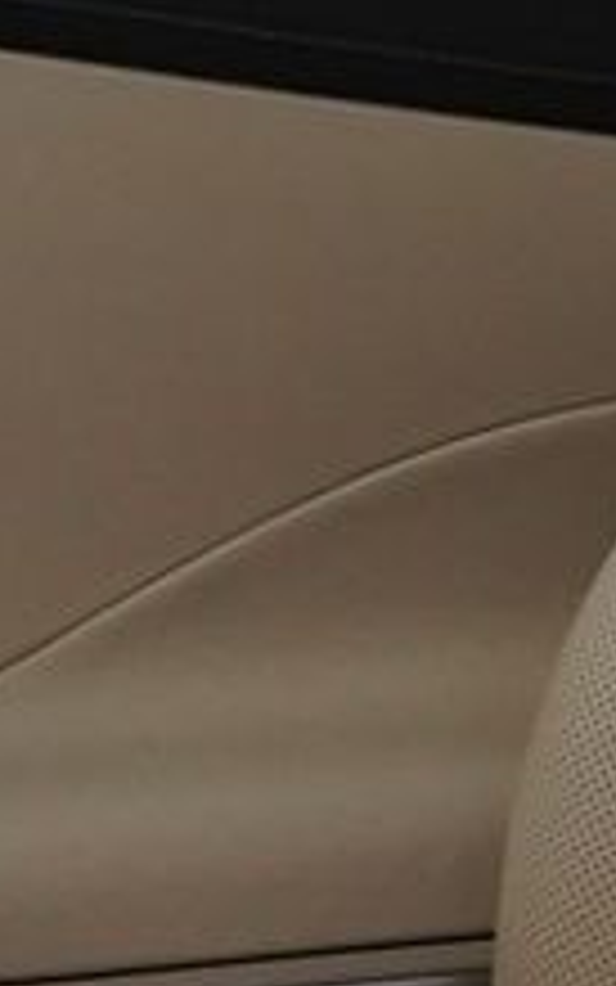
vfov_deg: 6.4
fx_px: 8751
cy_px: 1150
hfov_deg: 4.0
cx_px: -76
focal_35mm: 326
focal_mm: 28
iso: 1600
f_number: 3.5
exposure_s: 1/160
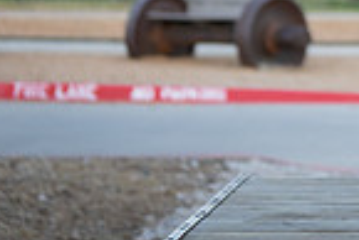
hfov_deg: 7.0
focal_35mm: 288
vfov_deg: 4.7
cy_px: -221
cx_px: 564
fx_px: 2875
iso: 250
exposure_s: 1/320
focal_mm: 70
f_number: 2.8
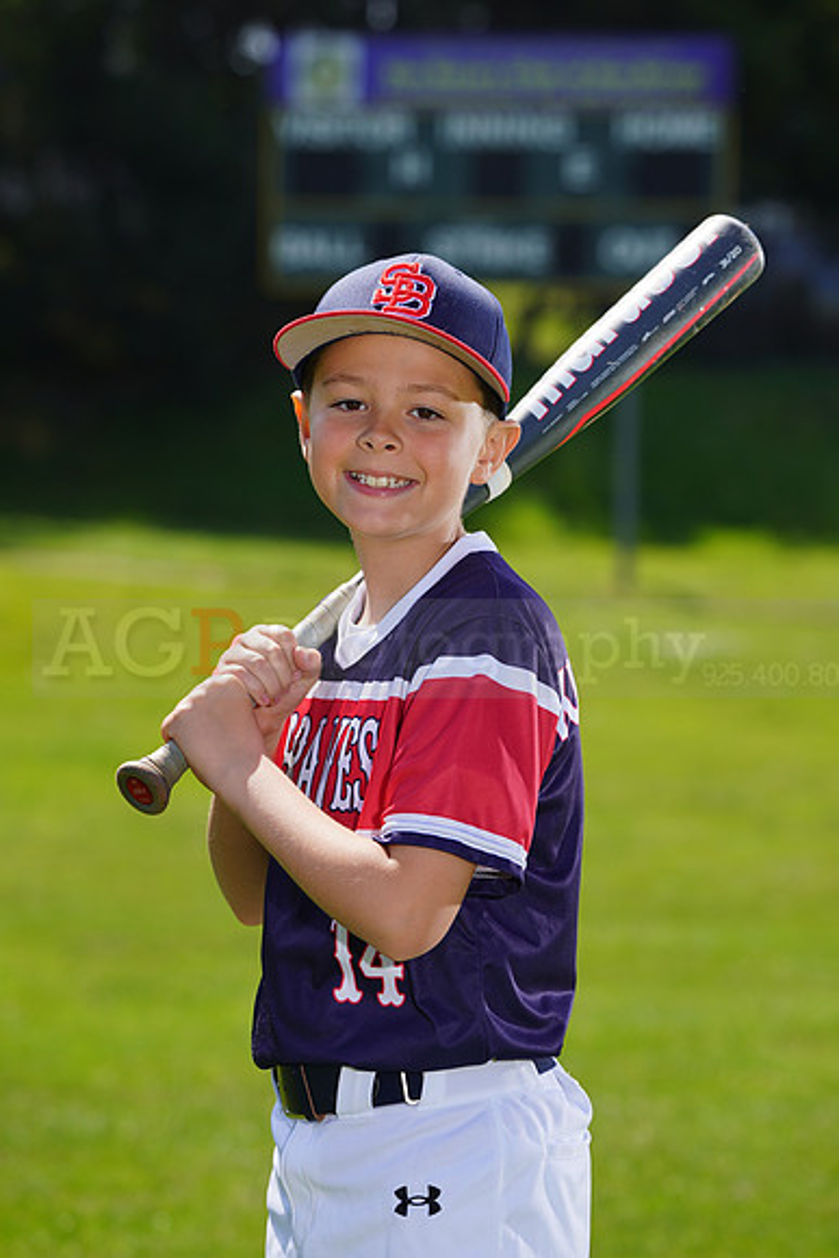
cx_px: 420
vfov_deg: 10.3
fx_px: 6987
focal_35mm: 200
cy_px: 629
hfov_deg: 6.9
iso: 100
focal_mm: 200
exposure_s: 1/250
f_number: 8
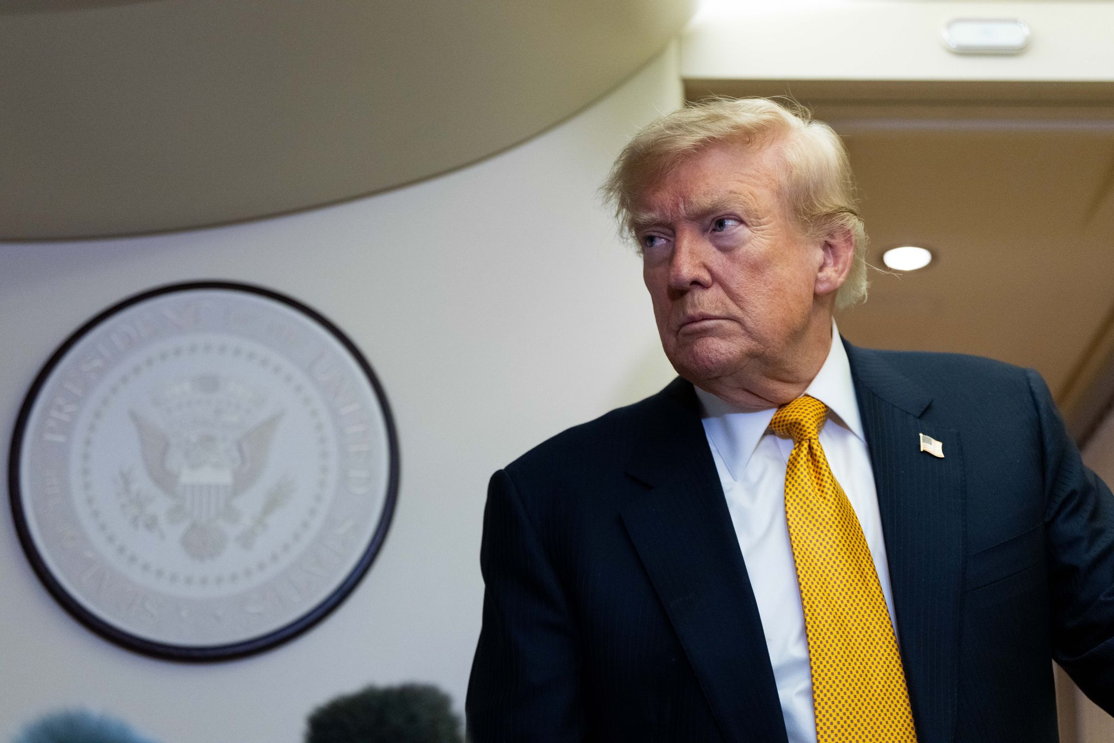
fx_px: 2723
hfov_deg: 23.1
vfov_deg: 15.5
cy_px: 372
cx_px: 557
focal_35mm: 88
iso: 4000
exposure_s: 1/125
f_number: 3.2
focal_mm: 88
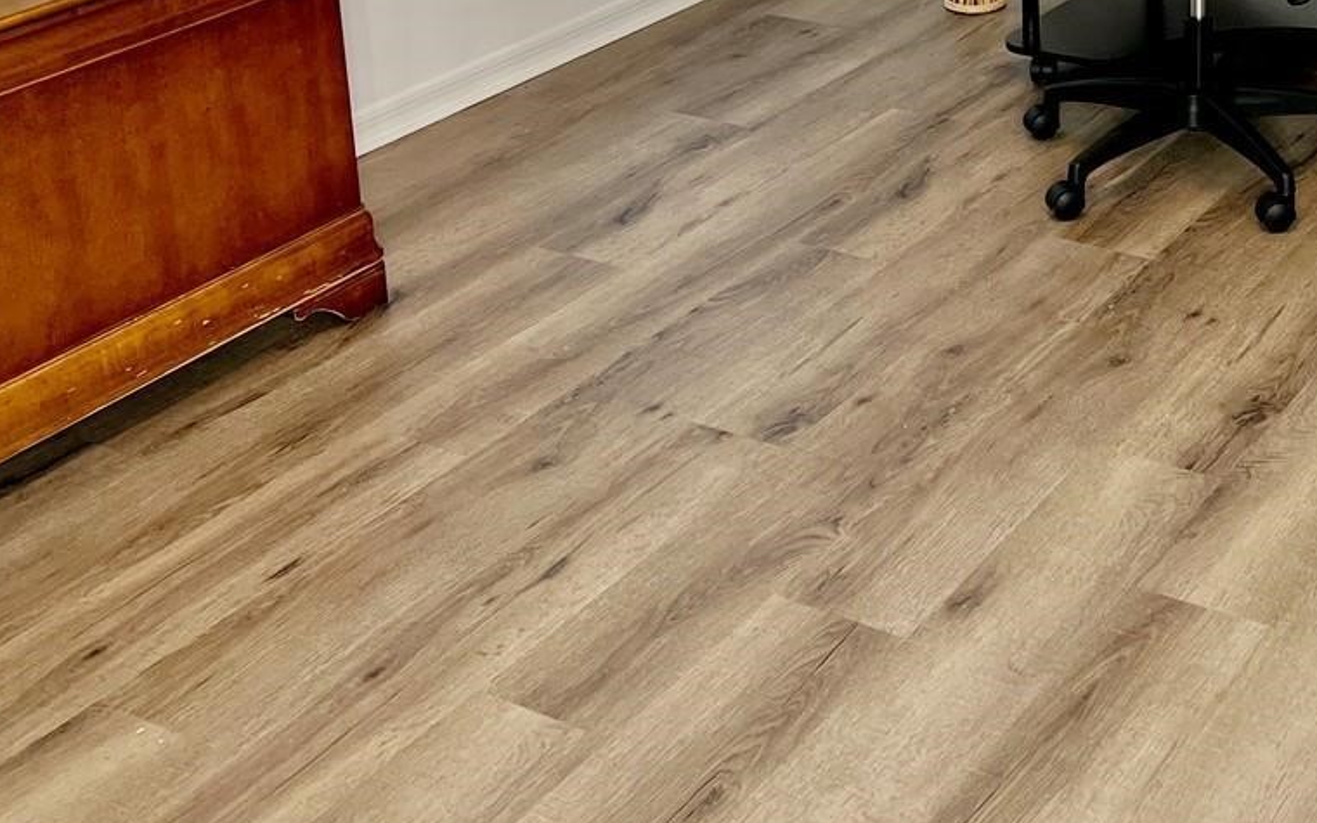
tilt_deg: -14.0
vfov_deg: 20.8
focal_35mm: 58
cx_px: 1121
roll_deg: +0.7
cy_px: -168
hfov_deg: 33.7
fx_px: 2082
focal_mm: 5.7
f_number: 1.5
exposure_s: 1/60
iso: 80
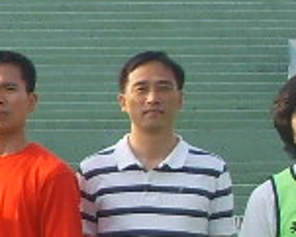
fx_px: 2604
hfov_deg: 6.1
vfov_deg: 5.2
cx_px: -523
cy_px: 174
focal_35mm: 297
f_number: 3.7
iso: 50
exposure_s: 1/350
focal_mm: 7.7
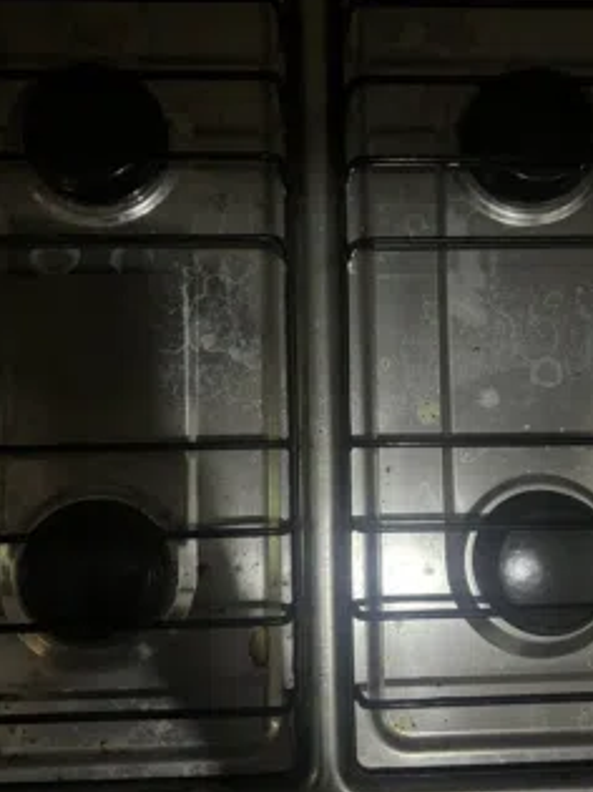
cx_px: 334
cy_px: 415
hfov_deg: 42.8
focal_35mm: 33
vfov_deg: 55.3
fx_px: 754
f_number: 1.5
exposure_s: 1/25
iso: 640
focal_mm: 5.7
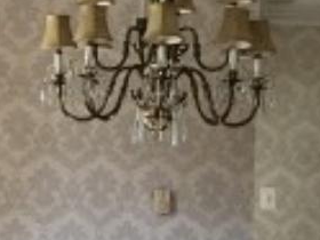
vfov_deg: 10.2
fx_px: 1331
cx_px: 51
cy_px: 229
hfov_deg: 13.6
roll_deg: -1.9
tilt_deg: -0.3
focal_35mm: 144
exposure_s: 1/23
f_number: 1.8
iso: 32
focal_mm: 3.99
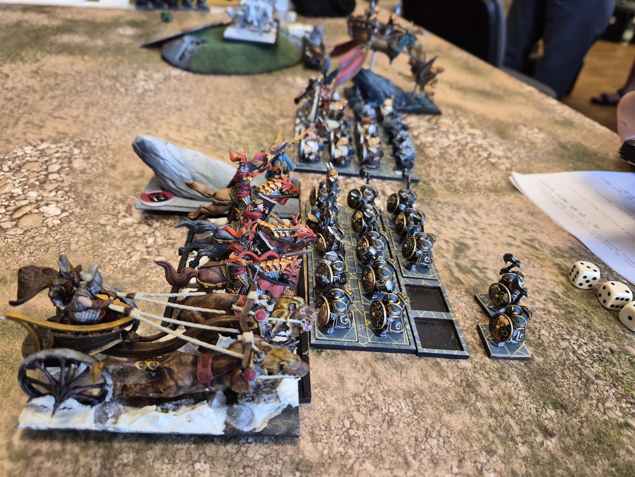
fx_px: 422
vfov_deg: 58.9
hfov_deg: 73.9
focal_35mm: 23
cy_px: 238
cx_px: 318
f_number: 1.8
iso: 200
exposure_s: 1/100
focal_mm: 5.4
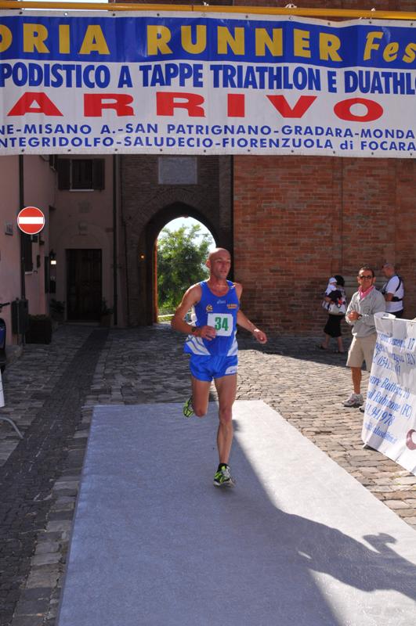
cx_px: 208
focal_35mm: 36
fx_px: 626
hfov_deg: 36.8
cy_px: 313
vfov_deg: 53.2
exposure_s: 1/250
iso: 400
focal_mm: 24
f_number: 14
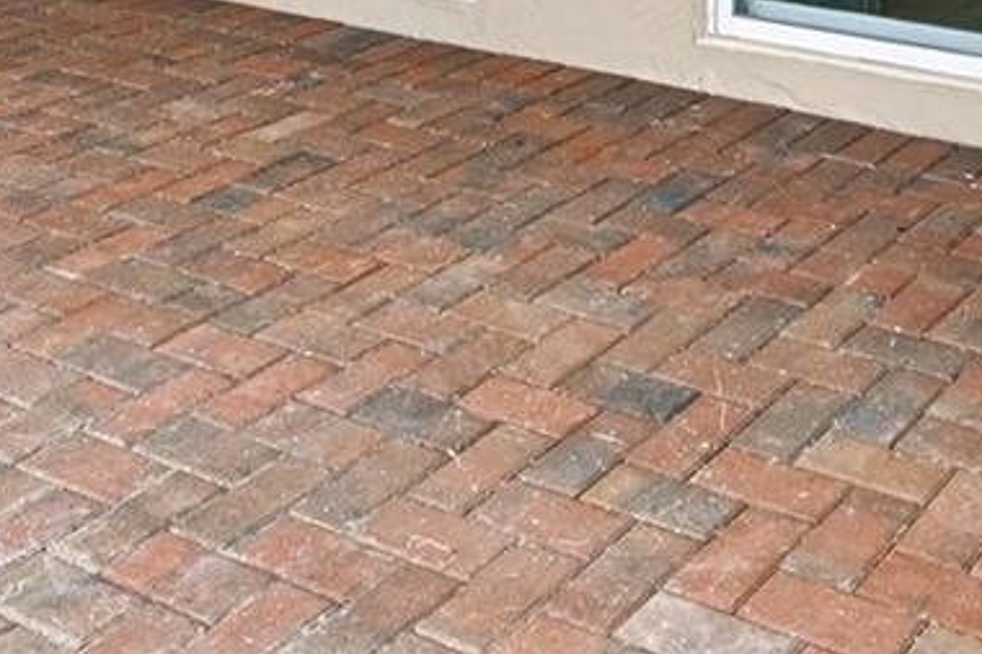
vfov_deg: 19.0
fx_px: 1609
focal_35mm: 59
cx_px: 835
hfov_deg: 32.7
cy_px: -427
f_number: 8
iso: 100
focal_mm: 14
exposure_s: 1/40
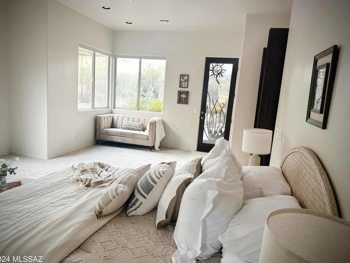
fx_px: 253
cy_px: 135
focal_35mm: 25
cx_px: 169
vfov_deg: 54.9
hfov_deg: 69.4
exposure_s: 1/60
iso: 250
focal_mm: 6.86
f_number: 1.8
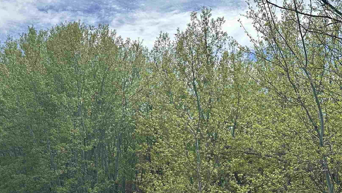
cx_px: 275
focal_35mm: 50
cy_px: 160
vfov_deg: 23.5
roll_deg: -0.8
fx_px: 453
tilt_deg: +2.2
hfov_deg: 39.6
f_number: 1.78
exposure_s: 1/4016
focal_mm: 6.86
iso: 80
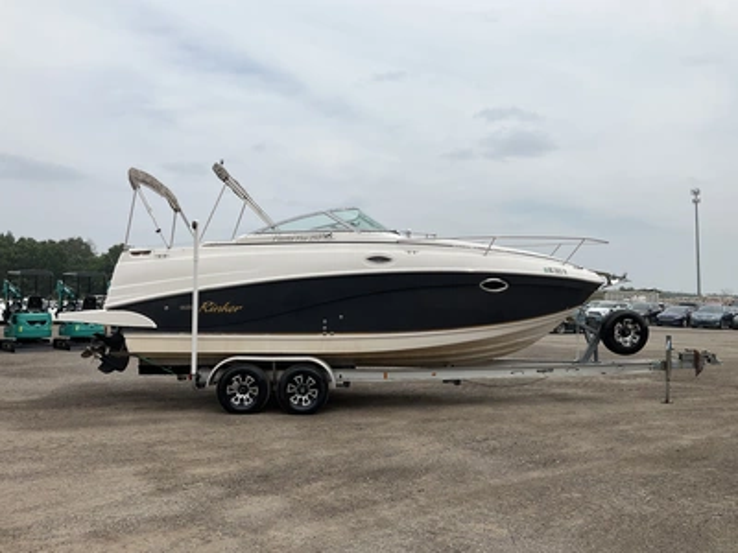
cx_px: 369
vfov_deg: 48.2
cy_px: 276
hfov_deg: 61.7
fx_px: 618
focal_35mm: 29
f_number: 1.8
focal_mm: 3
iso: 25
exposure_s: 1/2801
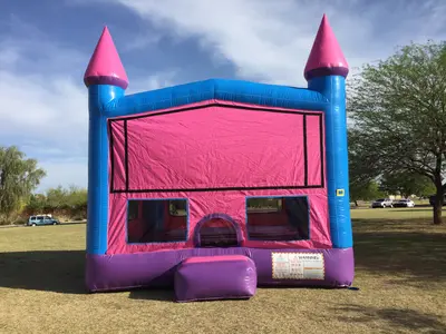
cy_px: 167
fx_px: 374
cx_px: 223
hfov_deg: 61.7
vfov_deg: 48.2
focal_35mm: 29
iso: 32
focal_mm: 4.15
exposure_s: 1/1883
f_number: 2.2
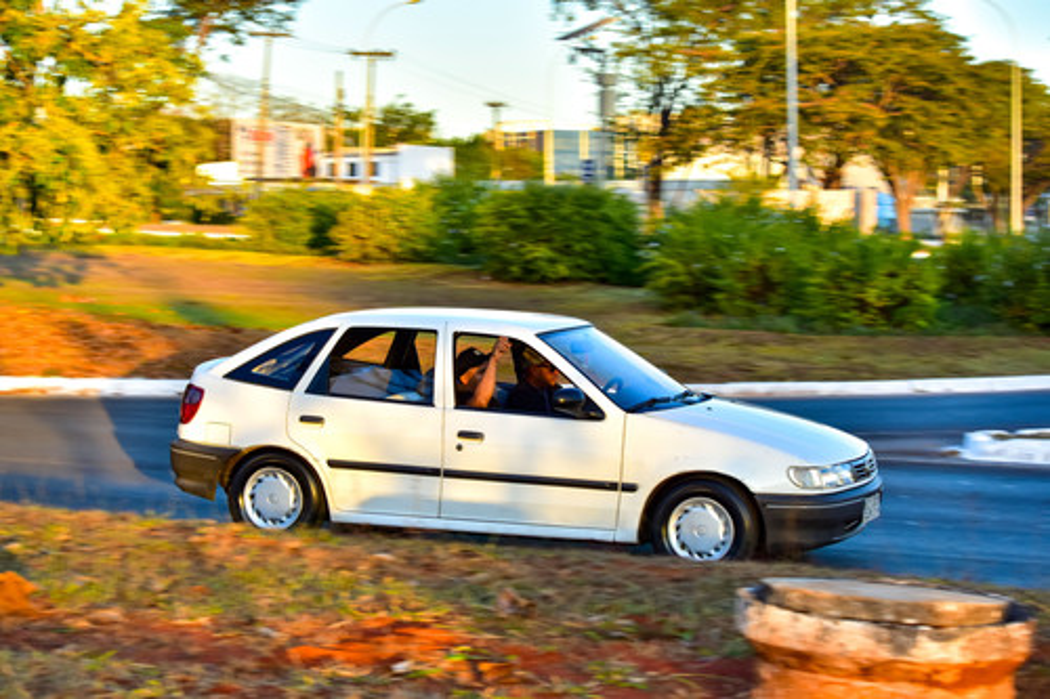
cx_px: 525
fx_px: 2405
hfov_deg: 24.6
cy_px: 350
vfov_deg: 16.5
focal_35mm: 82
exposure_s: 1/200
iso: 250
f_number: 6.3
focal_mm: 55
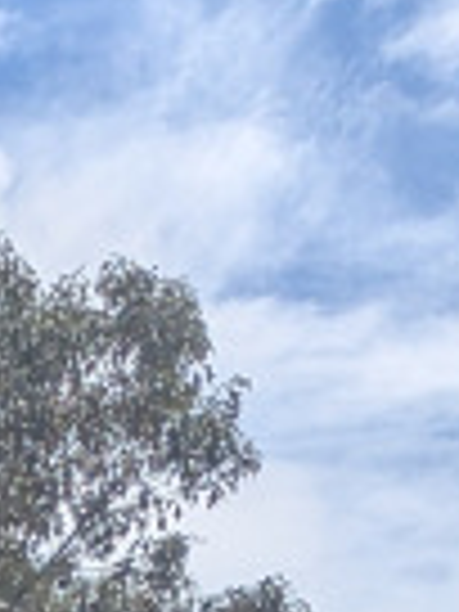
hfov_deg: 7.3
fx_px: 3182
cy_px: 2052
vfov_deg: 8.5
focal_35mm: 180
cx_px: -950
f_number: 1.85
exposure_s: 1/2358
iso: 44
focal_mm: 6.81
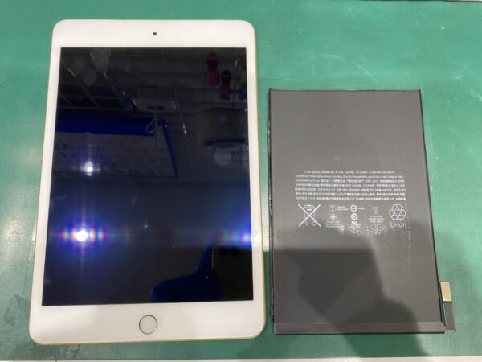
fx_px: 362
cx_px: 241
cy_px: 181
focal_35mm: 26
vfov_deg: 53.1
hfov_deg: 67.3
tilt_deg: -79.7
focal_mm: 4.25
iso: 125
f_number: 1.8
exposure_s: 1/50
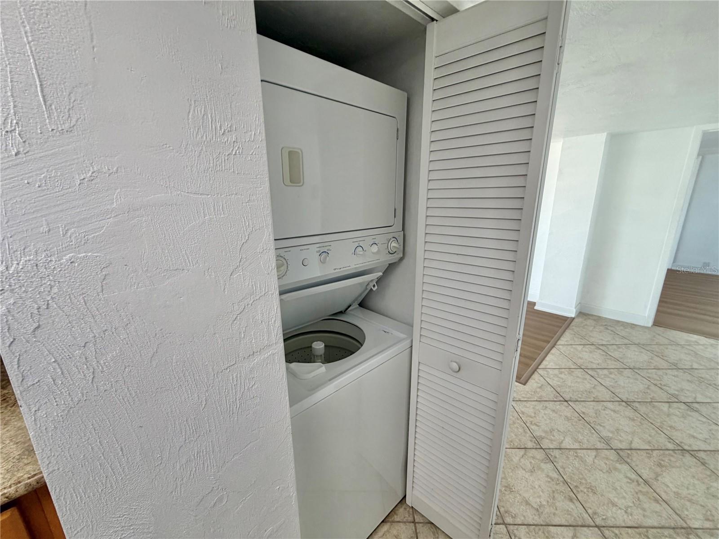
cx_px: 360
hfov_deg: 102.1
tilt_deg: -13.3
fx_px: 291
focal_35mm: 14
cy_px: 270
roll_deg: +0.6
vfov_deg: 85.7
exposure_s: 1/120
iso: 200
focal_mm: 2.22
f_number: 2.2
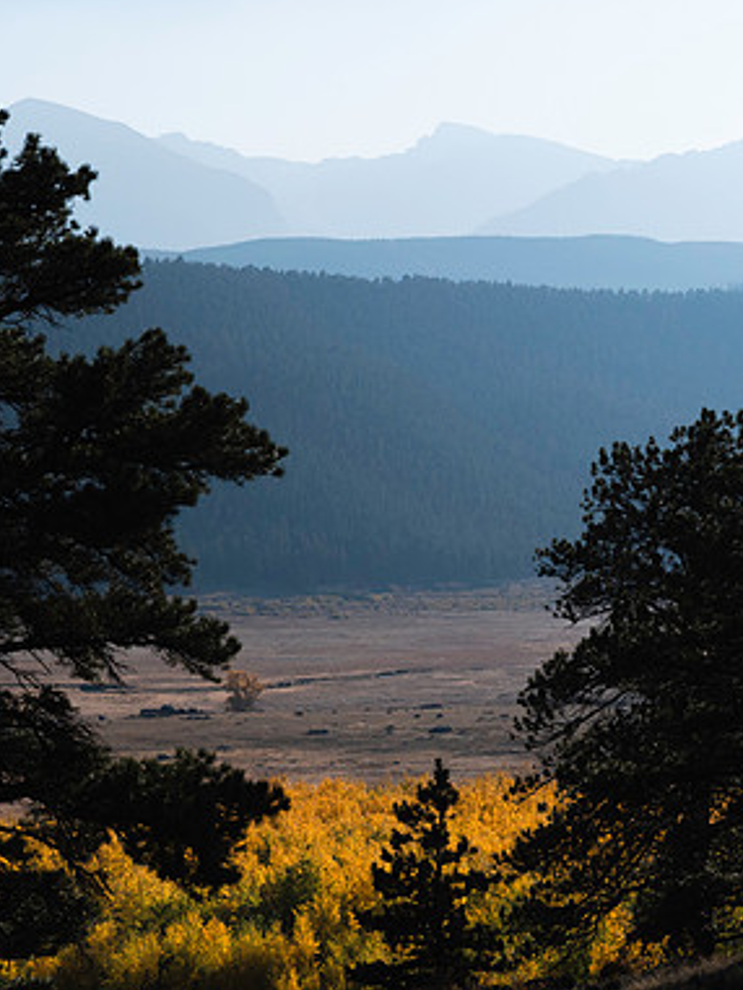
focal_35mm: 100
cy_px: 605
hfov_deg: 14.8
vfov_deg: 19.6
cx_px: 490
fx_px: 2860
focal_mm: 56
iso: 800
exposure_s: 1/800
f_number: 11
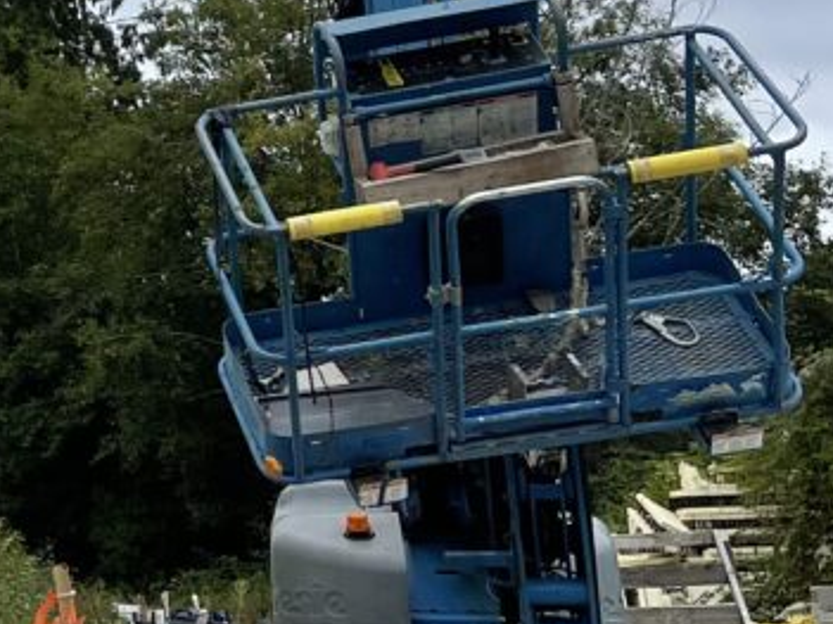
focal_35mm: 114
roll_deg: +1.8
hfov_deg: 14.6
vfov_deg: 12.8
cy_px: -52
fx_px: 2742
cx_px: -788
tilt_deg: +11.6
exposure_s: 1/2597
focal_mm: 5.1
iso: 32
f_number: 1.6
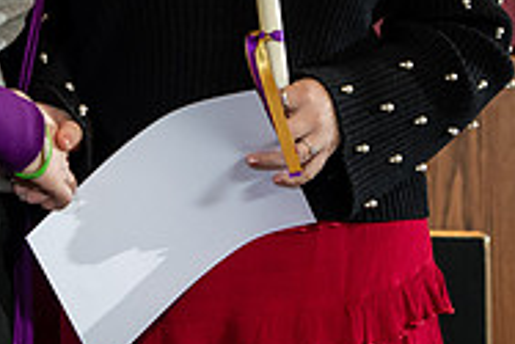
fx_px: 4882
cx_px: 85
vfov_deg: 4.0
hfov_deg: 6.0
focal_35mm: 341
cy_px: -120
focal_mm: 110
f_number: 3.5
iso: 1250
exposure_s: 1/200
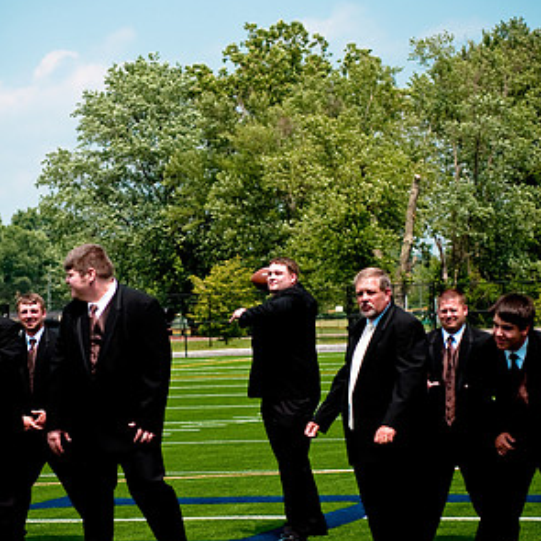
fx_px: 2405
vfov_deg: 12.8
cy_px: 303
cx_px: 272
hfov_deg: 12.8
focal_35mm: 136
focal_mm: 70
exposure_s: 1/2000
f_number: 4
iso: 200
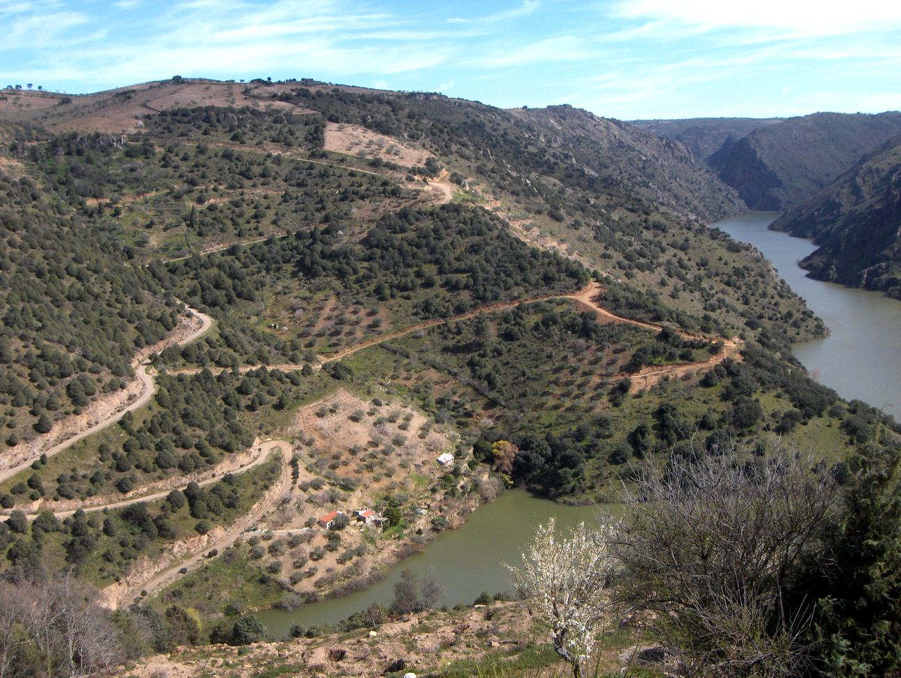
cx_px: 450
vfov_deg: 36.9
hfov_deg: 47.8
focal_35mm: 39
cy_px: 339
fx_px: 1017
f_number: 4.8
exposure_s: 1/588
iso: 100
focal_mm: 8
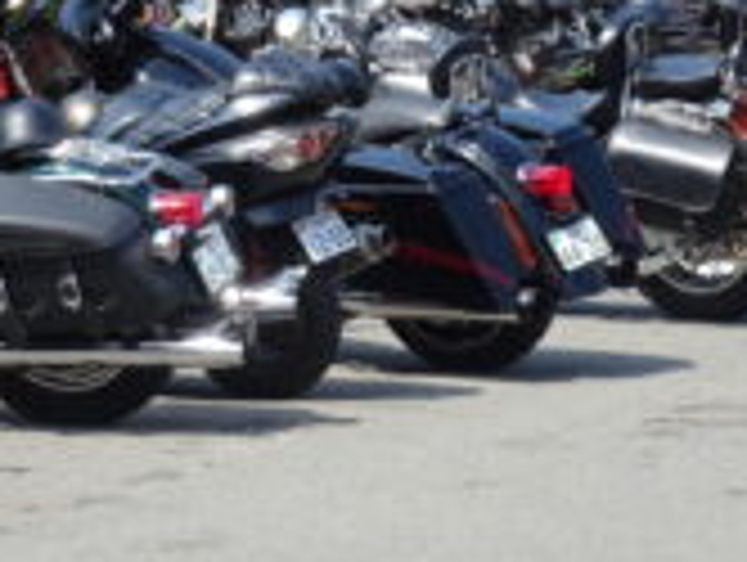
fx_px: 5532
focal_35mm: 256
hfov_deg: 7.7
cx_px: 324
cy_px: 153
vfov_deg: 5.8
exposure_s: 1/250
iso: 80
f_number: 5.6
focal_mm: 19.68
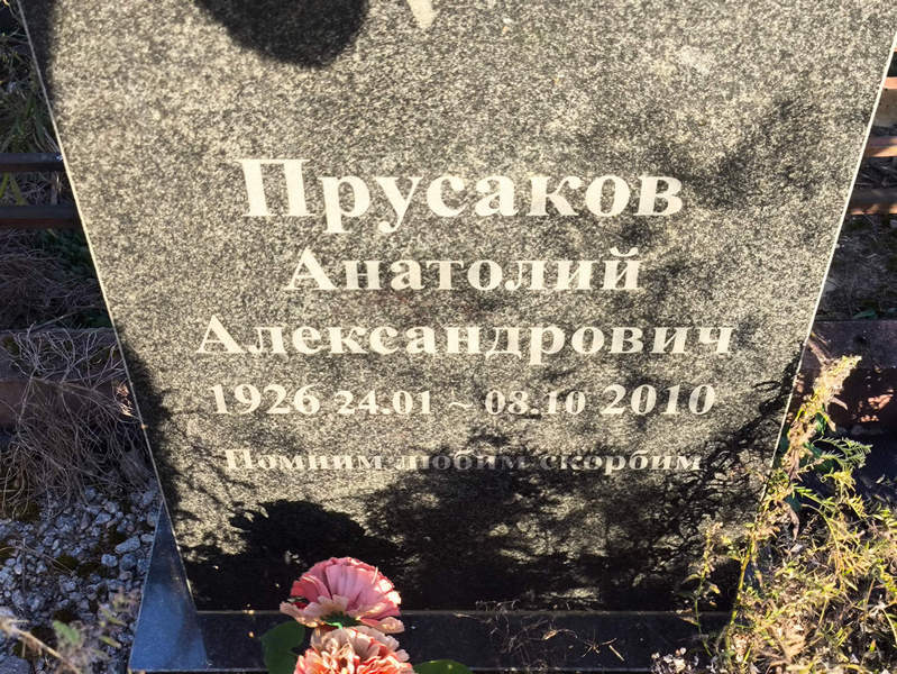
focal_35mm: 50
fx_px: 1296
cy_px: 337
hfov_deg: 38.2
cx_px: 448
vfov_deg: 29.1
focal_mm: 4.71
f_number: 1.7
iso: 50
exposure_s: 1/165
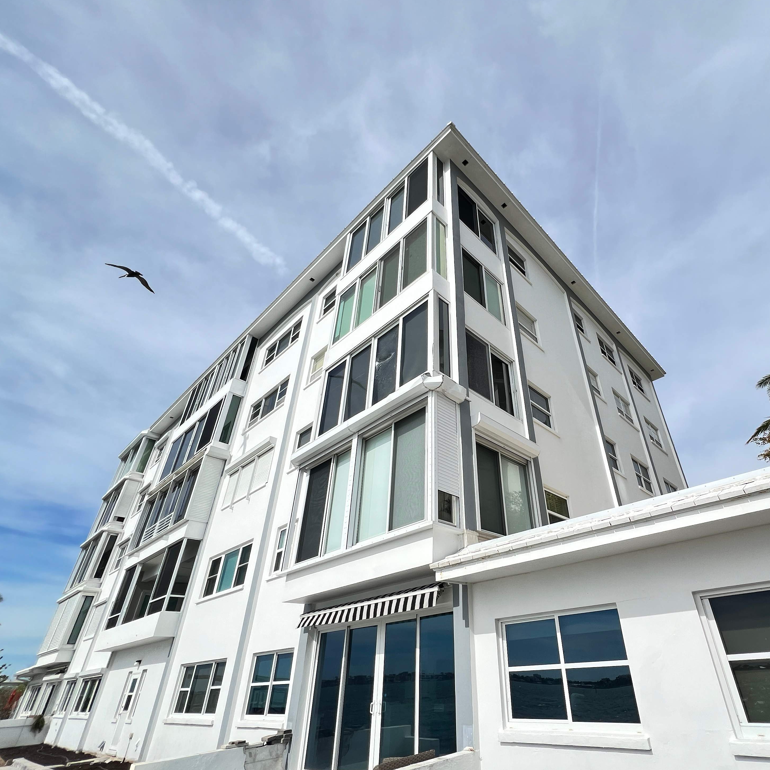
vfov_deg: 87.4
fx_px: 403
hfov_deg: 86.3
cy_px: 399
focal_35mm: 16
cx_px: 463
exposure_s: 1/1488
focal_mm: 1.57
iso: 32
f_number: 1.8
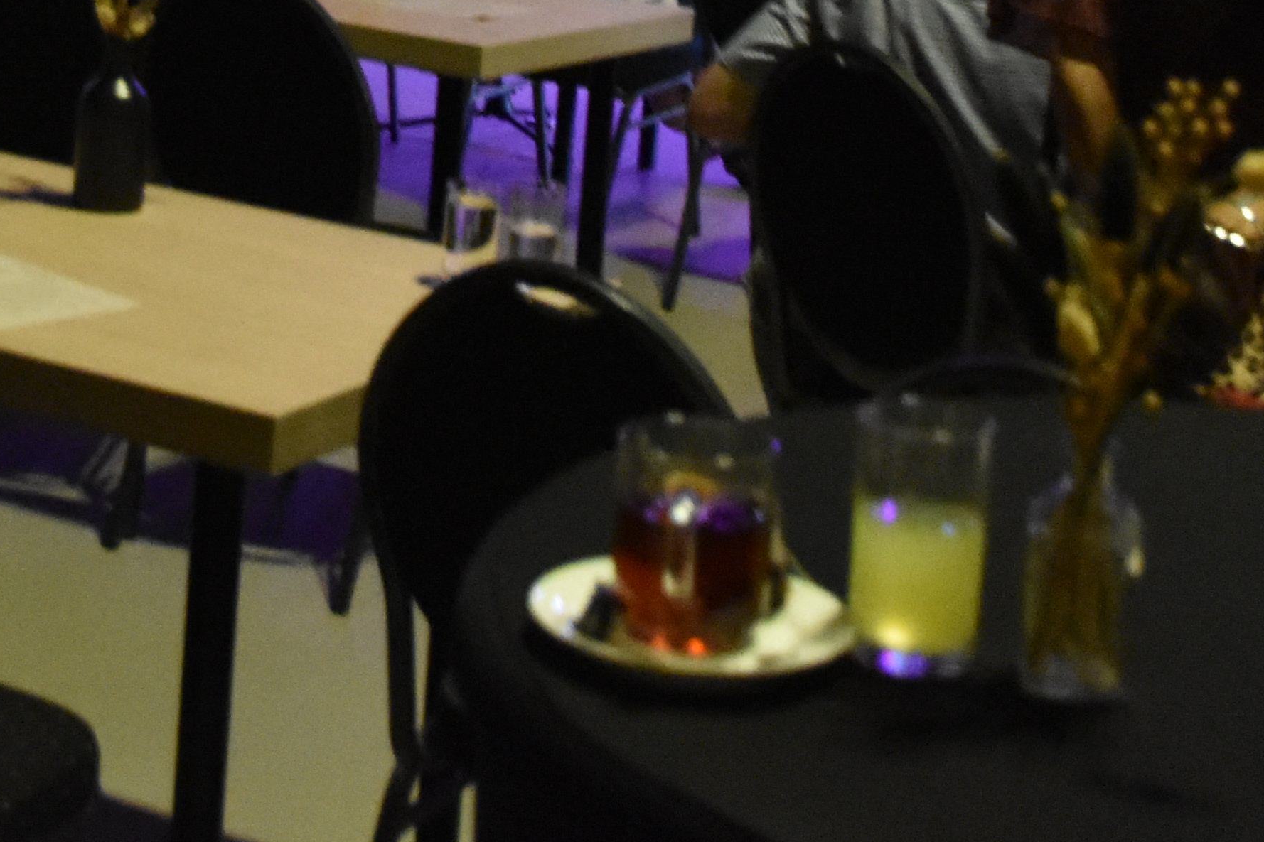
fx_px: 2844
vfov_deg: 15.4
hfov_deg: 25.0
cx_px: 475
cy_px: -482
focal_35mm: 81
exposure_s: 1/25
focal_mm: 16
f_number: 3.5
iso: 3600
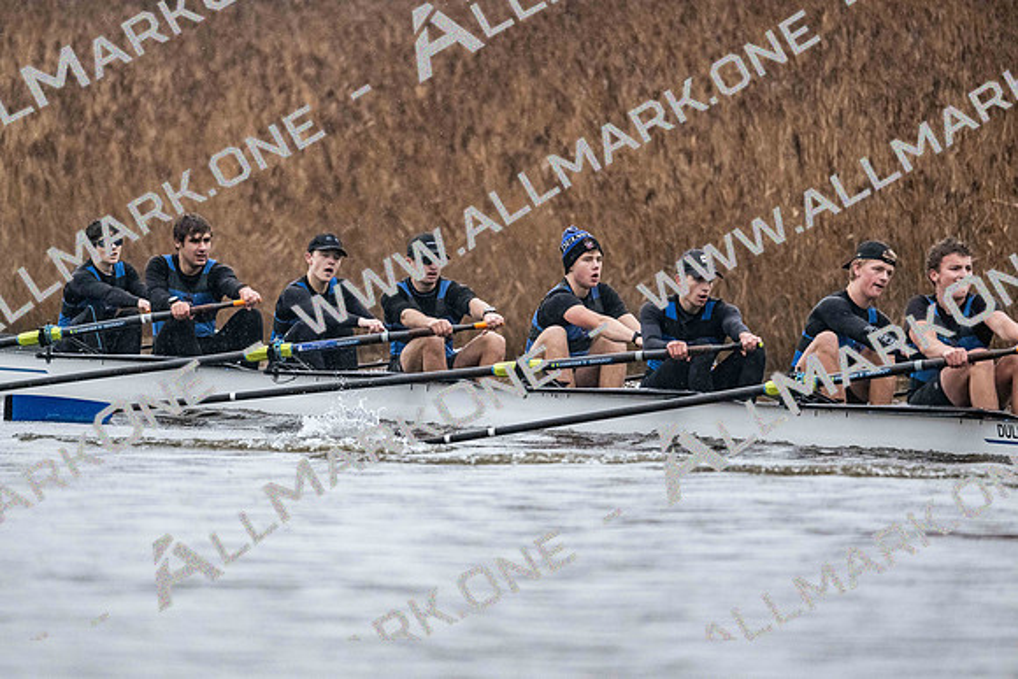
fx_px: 11313
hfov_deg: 5.2
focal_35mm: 400
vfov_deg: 3.4
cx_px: 509
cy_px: 340
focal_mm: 400
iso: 5000
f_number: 4.5
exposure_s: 1/1600
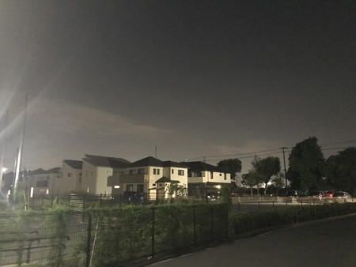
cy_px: 134
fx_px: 288
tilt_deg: +12.2
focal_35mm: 28
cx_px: 178
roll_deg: -0.9
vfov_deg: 49.8
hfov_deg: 63.4
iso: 400
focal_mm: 3.99
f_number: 1.8
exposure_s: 1/4
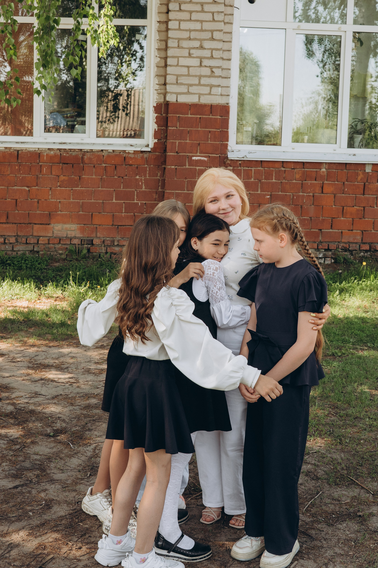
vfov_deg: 46.4
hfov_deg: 31.9
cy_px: 284
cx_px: 189
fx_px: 662
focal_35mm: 42
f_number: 6.3
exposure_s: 1/250
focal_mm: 28
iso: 500
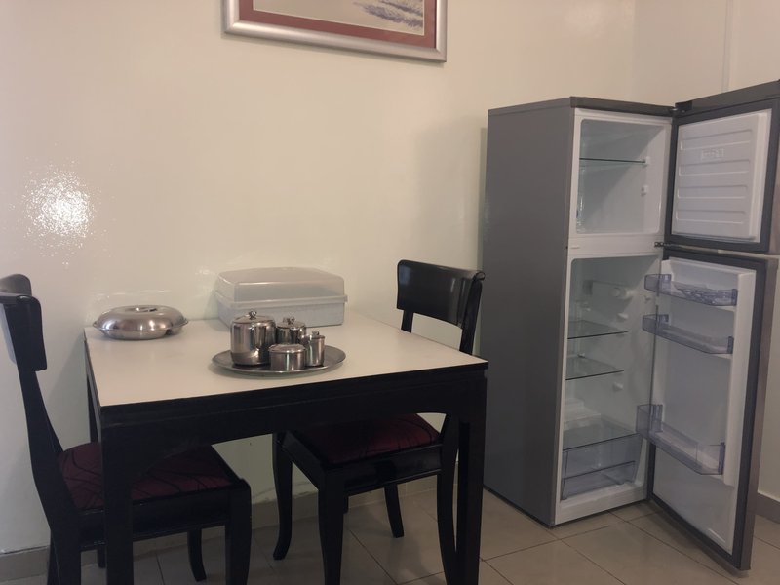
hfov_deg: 63.4
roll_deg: +0.8
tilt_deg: -5.7
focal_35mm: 28
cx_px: 390
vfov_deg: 49.7
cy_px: 292
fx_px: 631
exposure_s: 1/10
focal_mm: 3.99
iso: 64
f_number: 1.8
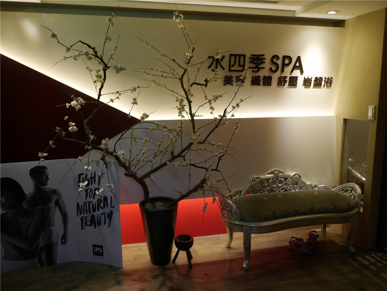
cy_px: 146
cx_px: 194
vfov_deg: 46.8
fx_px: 336
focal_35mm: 30
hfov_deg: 59.9
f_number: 1.7
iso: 800
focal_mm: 15
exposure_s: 1/60
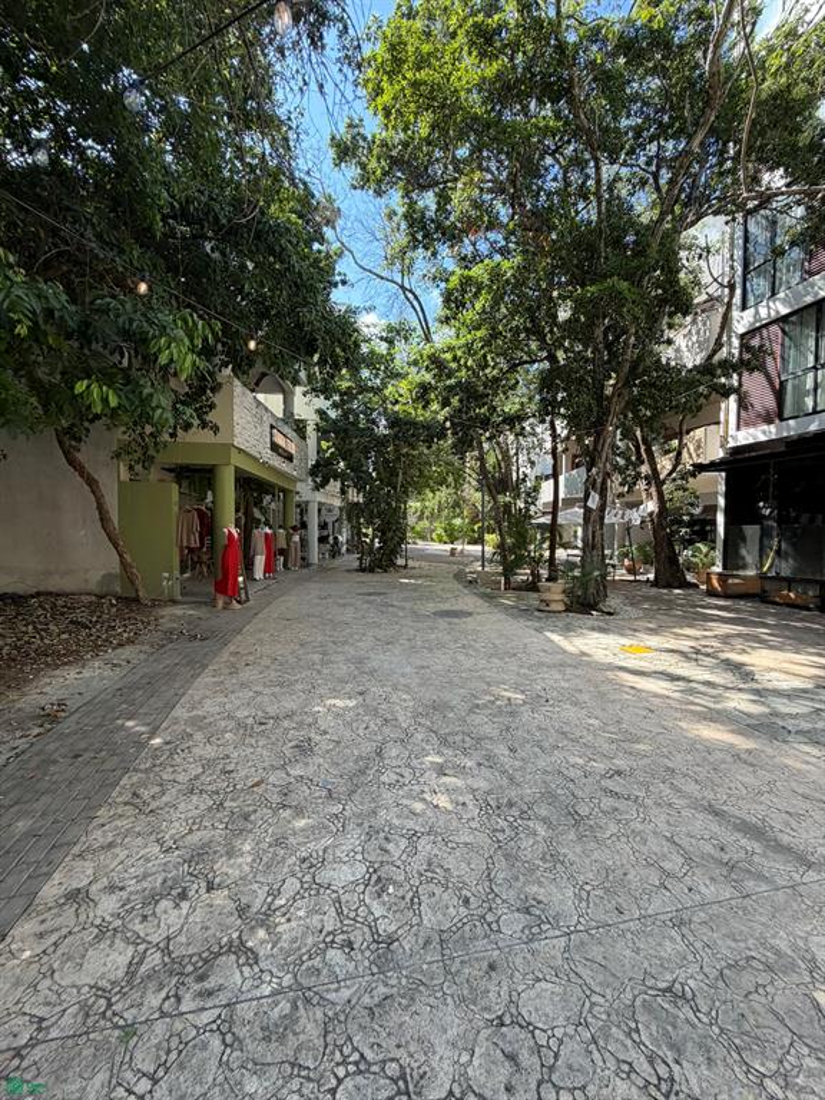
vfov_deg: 102.1
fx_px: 445
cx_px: 412
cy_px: 550
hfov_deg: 85.7
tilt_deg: -2.2
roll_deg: -0.4
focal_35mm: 14
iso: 64
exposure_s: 1/214
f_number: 2.2
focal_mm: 2.22
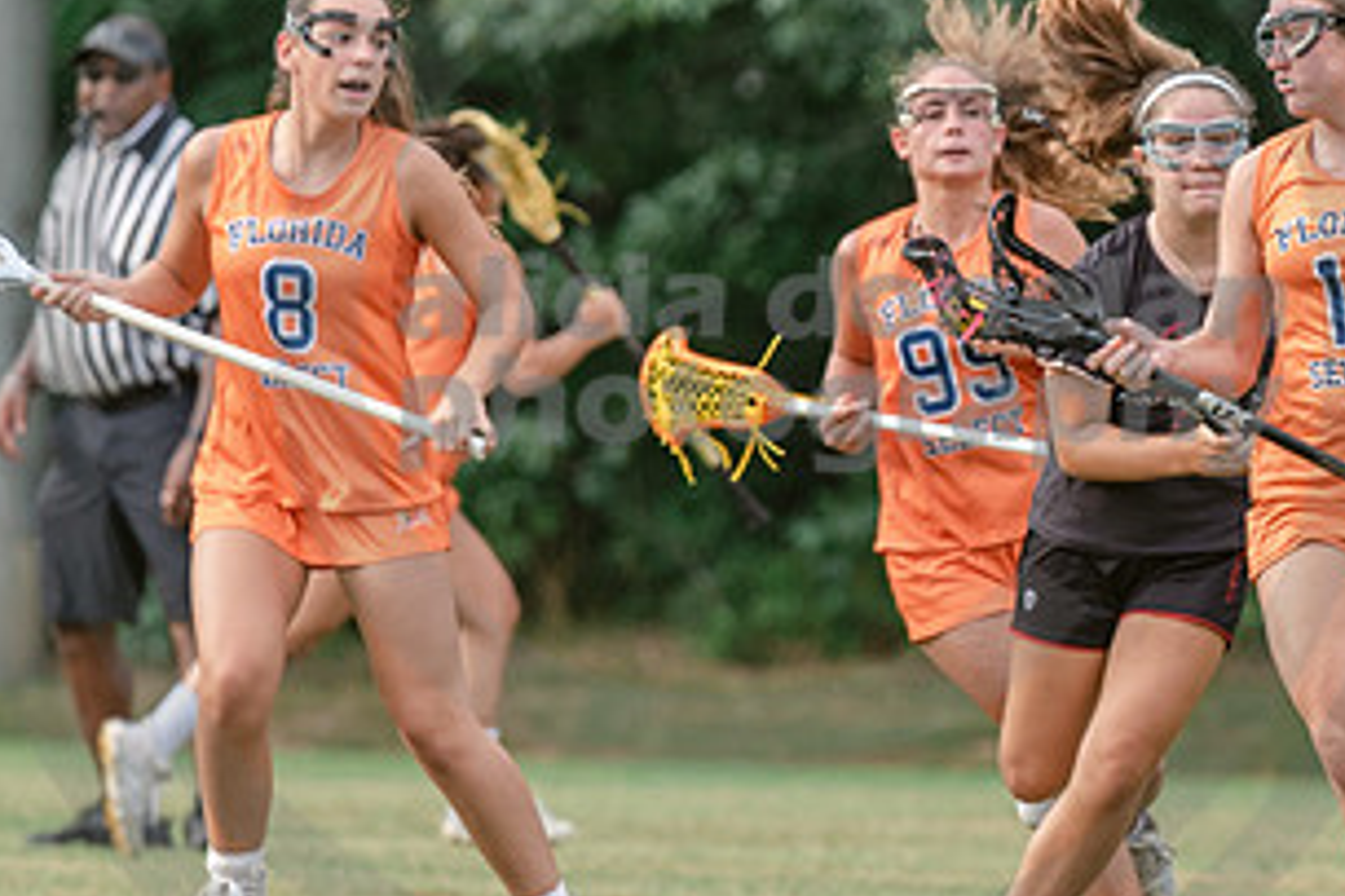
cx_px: 1352
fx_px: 32709
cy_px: 466
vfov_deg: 1.6
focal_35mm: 876
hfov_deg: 2.4
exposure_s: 1/640
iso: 250
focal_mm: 200
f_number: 3.2
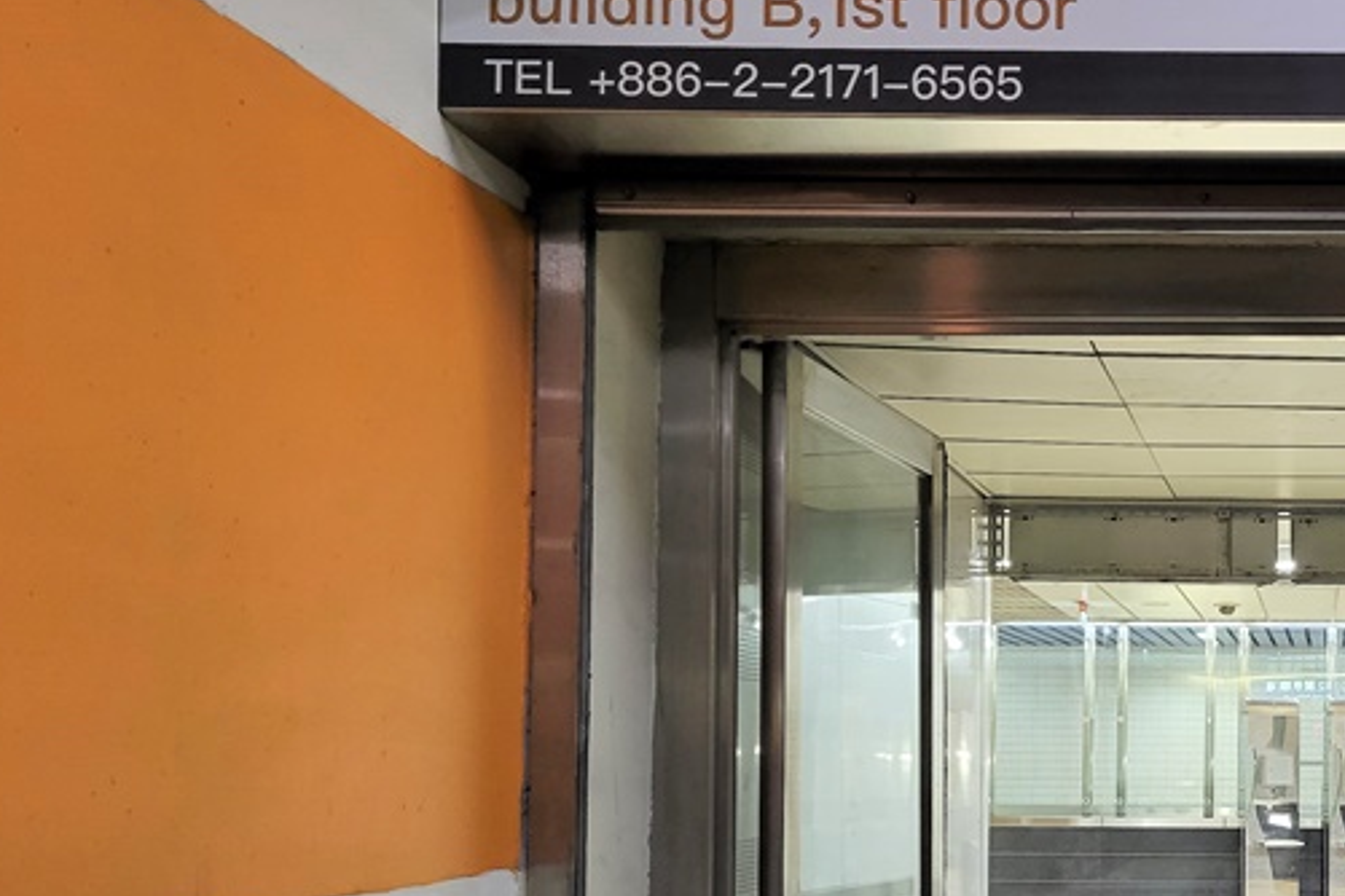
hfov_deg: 34.1
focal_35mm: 54
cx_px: 1302
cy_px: 684
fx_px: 2017
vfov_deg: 24.7
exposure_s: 1/40
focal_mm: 5.4
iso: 250
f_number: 1.8
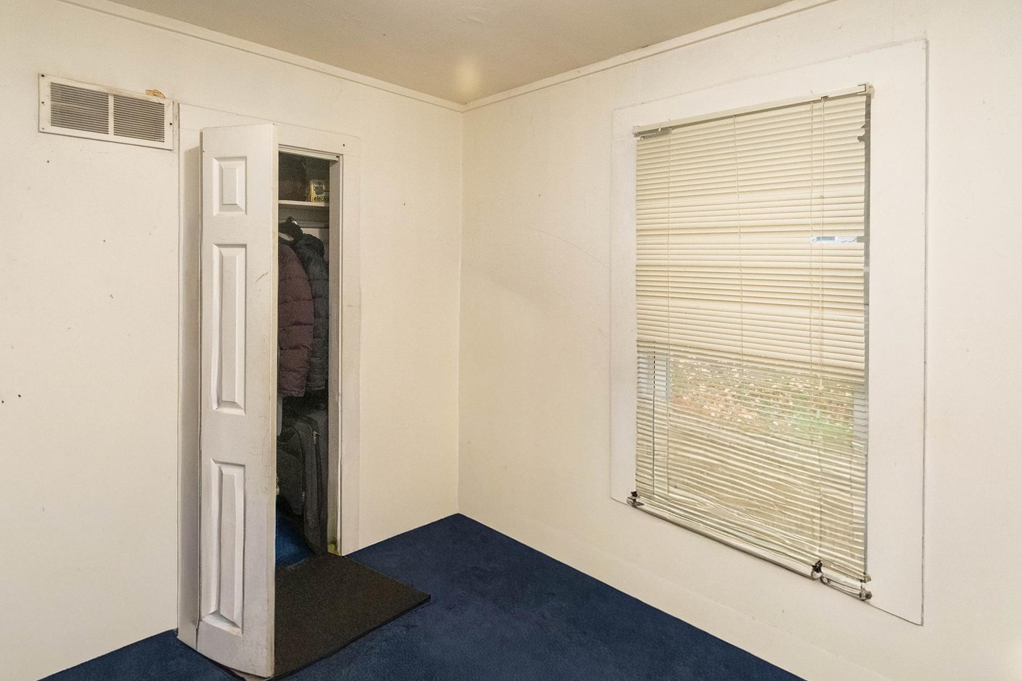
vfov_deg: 73.7
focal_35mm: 16
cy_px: 359
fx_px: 454
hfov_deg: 96.7
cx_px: 512
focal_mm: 10
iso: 8000
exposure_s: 1/60
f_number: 5.6
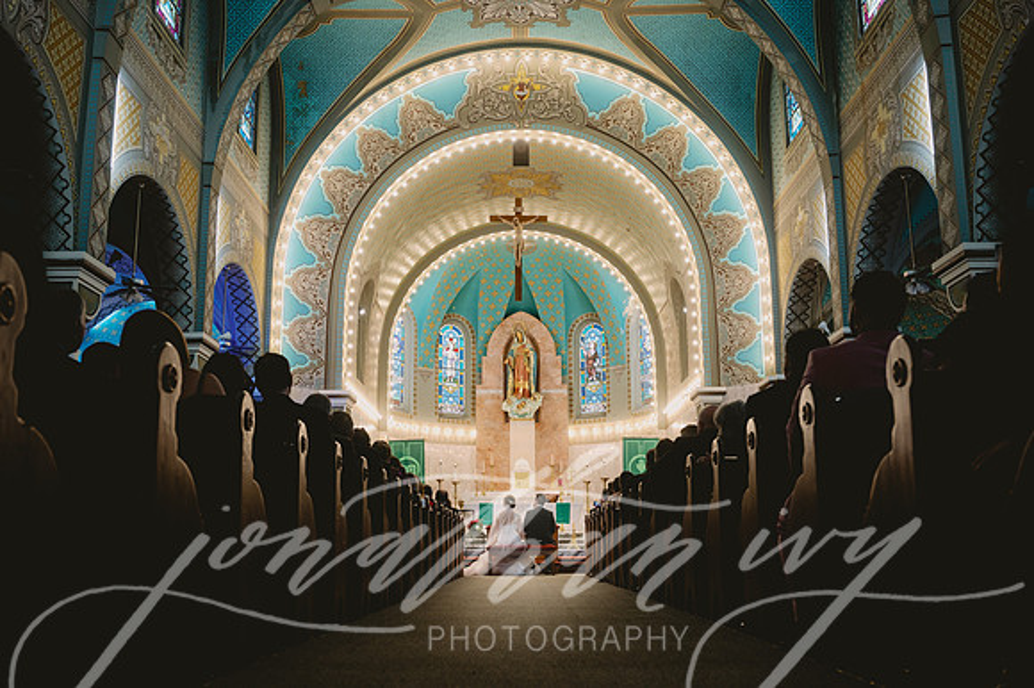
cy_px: 344
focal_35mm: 34
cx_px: 517
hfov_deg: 55.8
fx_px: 976
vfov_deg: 38.8
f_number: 4
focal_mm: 34
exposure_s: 1/100
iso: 1600
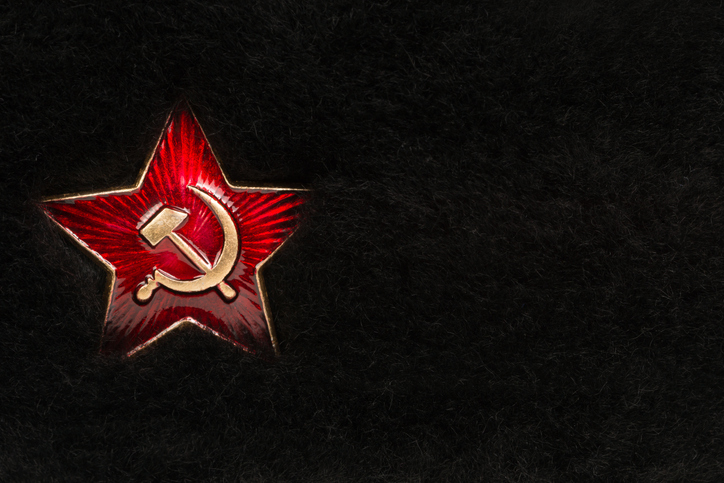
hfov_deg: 15.2
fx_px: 2715
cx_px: 362
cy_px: 242
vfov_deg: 10.2
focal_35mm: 135
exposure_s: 1/200
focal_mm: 90
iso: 160
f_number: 11
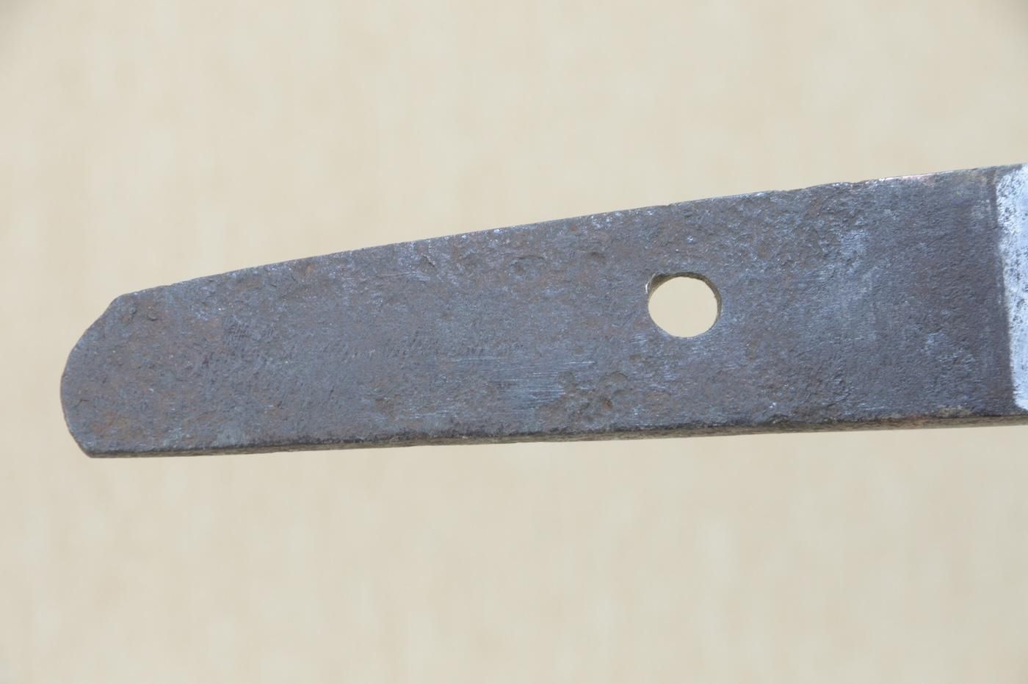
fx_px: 5778
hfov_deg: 10.2
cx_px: 514
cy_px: 342
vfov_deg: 6.8
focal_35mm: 202
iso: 400
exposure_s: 1/1.6
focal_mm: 135
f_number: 11
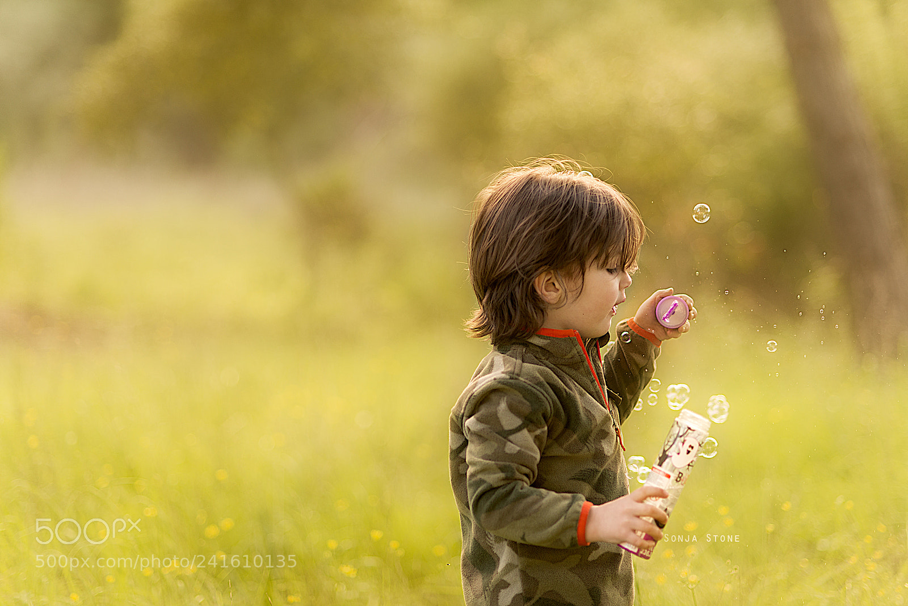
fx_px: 2145
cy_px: 303
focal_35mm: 85
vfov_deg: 16.1
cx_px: 454
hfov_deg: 23.9
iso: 400
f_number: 2
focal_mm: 85
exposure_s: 1/500
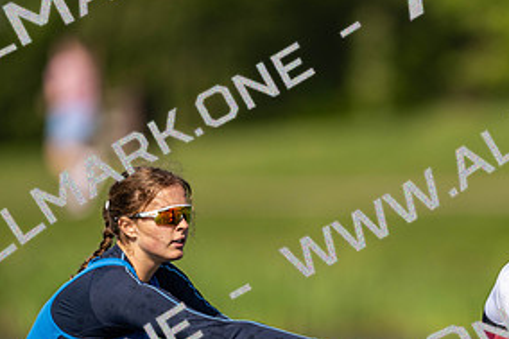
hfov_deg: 1.7
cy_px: 282
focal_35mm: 1226
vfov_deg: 1.1
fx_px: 17324
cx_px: 502
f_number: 4
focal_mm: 600
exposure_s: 1/2500
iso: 200
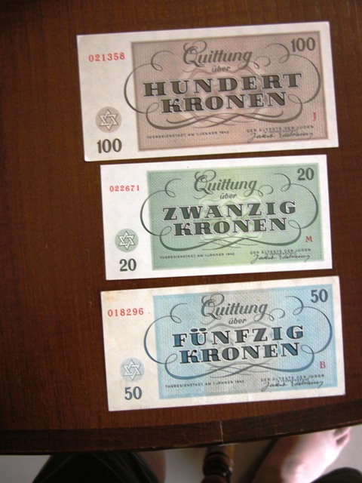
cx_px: 181
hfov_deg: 29.1
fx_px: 697
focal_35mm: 50
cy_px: 242
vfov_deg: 38.2
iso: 100
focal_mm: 12.7
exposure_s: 1/21
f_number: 3
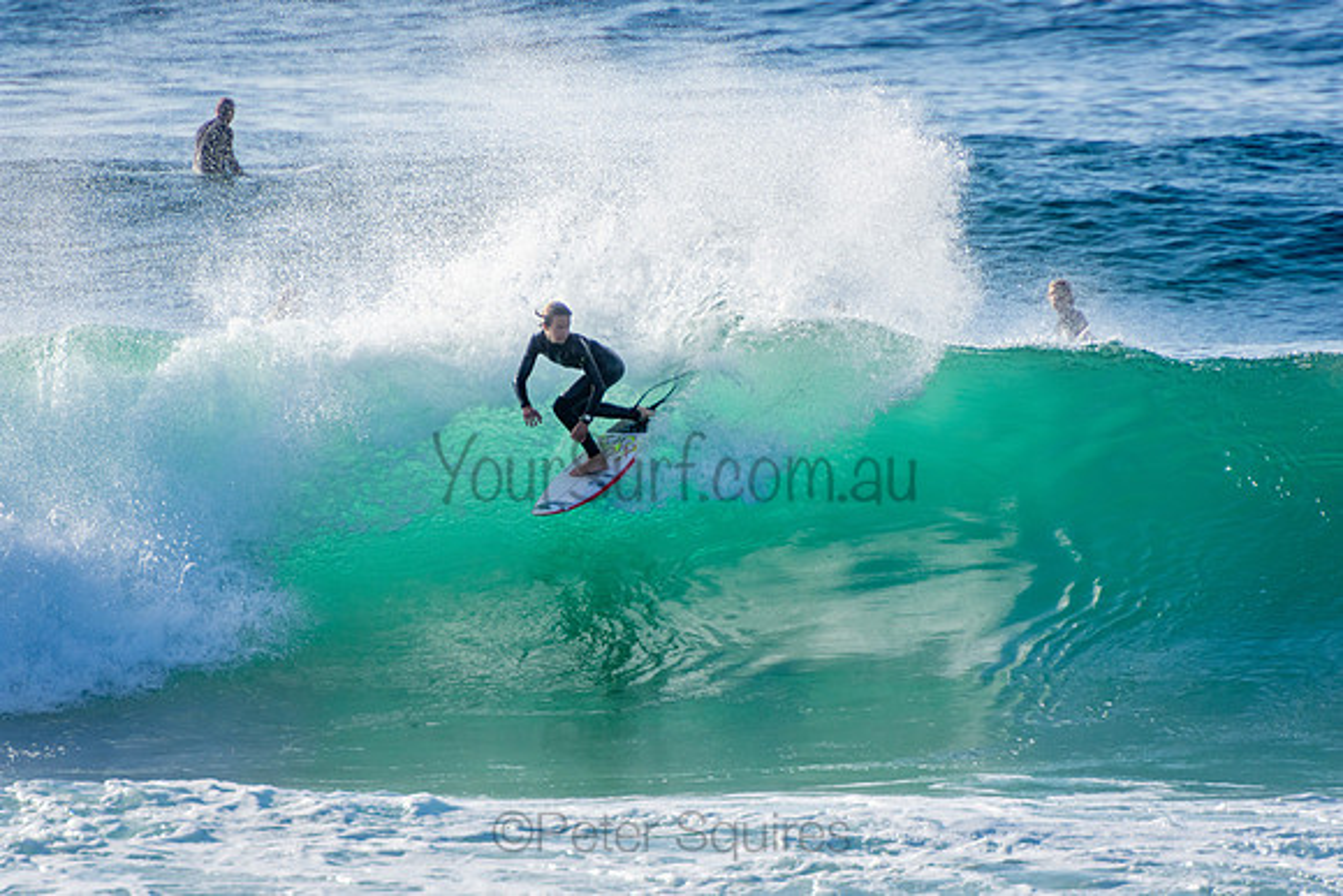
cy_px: 448
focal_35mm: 600
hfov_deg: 3.4
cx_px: 672
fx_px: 22388
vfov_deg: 2.3
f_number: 5.6
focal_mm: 400
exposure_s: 1/2000
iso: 250
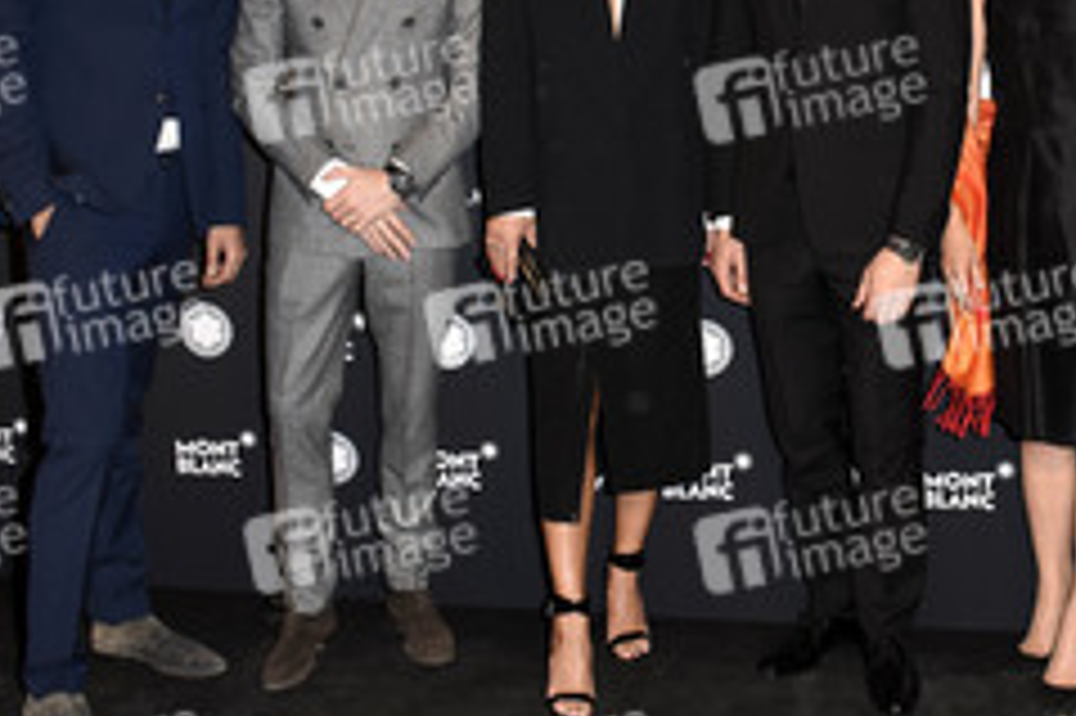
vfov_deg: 26.2
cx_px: 871
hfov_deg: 37.4
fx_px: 1523
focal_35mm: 51
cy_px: 203
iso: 400
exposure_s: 1/125
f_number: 6.3
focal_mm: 18
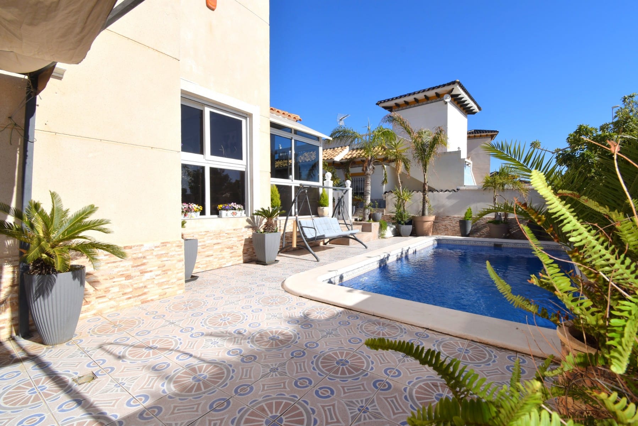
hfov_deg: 100.4
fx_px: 266
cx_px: 319
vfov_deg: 77.4
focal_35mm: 15
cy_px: 213
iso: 100
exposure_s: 1/200
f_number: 14
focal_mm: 10
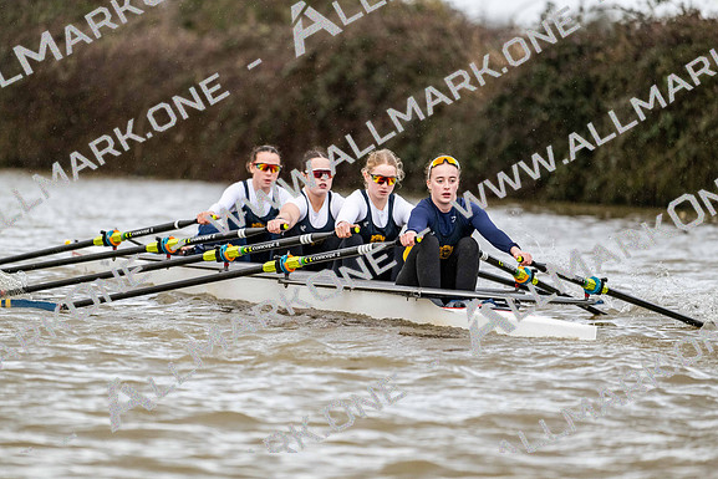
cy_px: 240
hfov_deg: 5.1
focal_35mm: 402
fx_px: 8019
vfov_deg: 3.4
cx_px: 360
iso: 2800
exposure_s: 1/1600
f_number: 4.5
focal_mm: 400
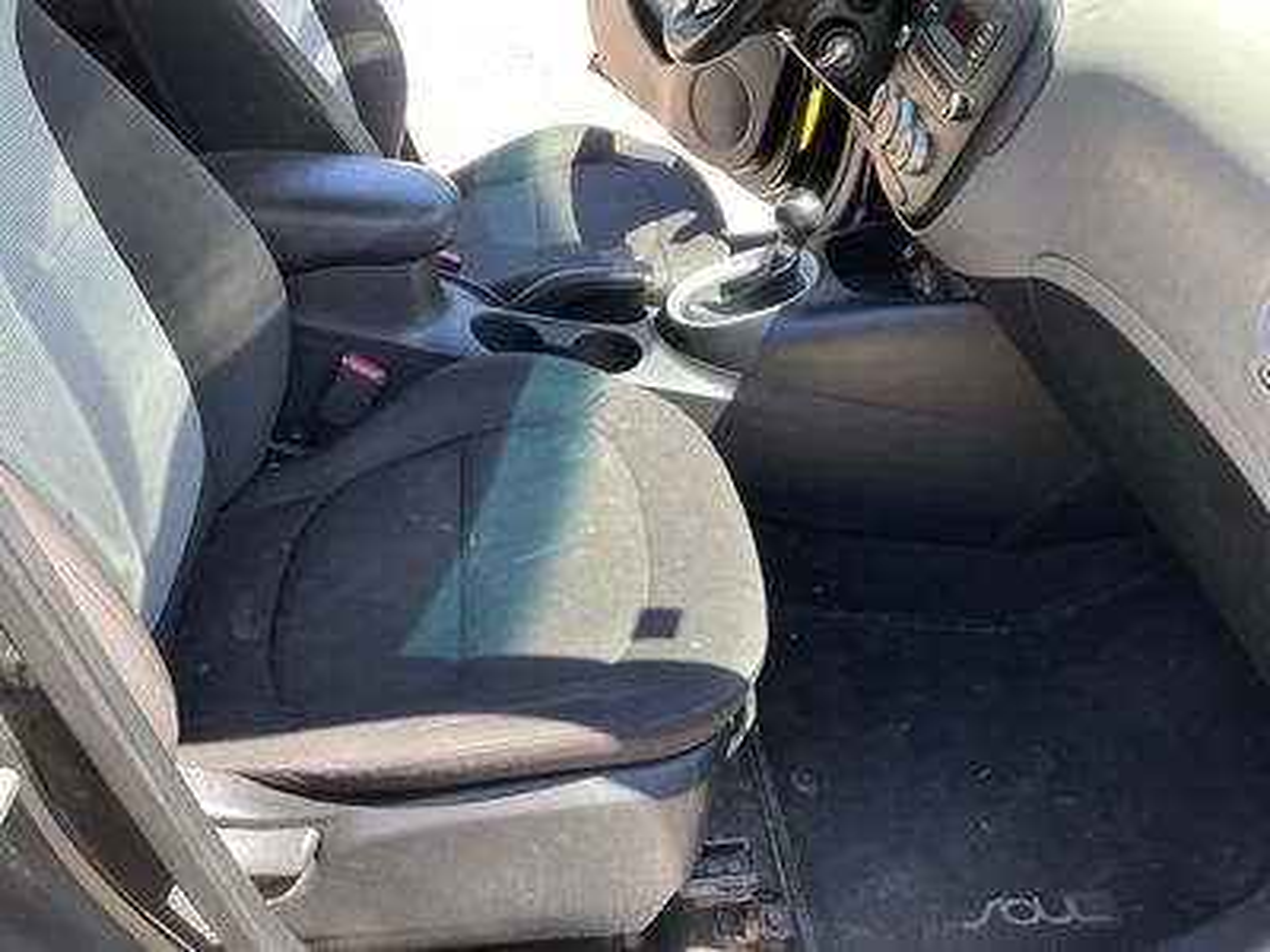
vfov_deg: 48.2
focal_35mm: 29
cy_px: 476
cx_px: 635
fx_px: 1064
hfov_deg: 61.7
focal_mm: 3
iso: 32
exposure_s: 1/122
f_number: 1.8
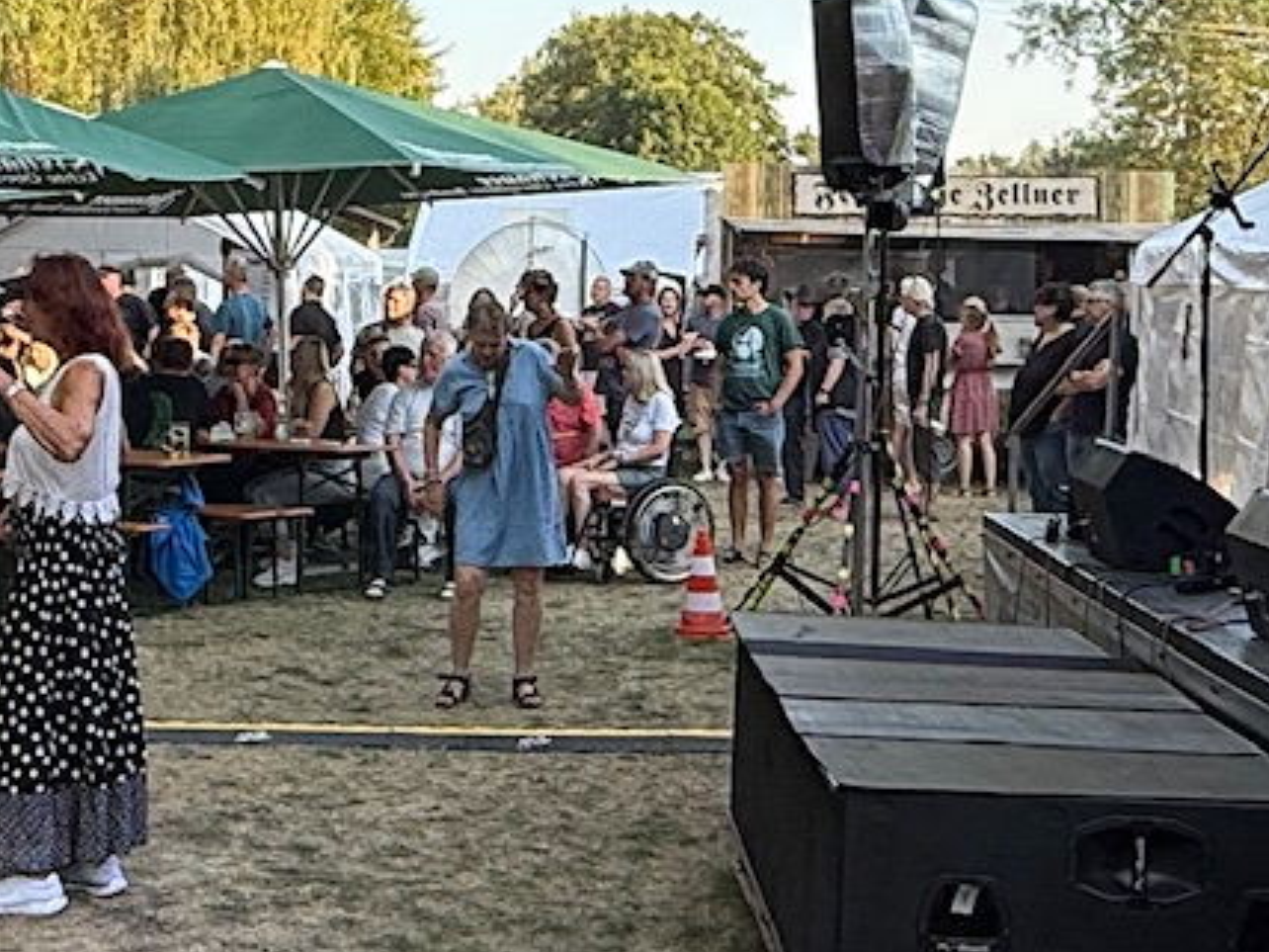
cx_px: 442
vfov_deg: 21.7
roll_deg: -1.3
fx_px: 2456
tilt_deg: +1.1
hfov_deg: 28.8
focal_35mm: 67
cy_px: 240
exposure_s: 1/335
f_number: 2.2
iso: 50
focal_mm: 2.22
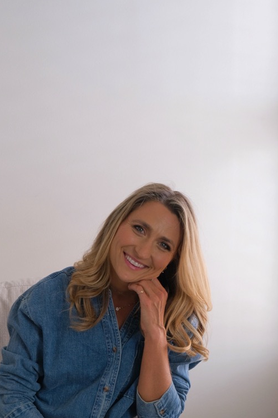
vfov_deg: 32.0
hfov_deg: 22.0
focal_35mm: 61
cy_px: 334
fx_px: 707
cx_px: 61
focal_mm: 25.4
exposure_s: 1/100
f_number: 3.2
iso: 400
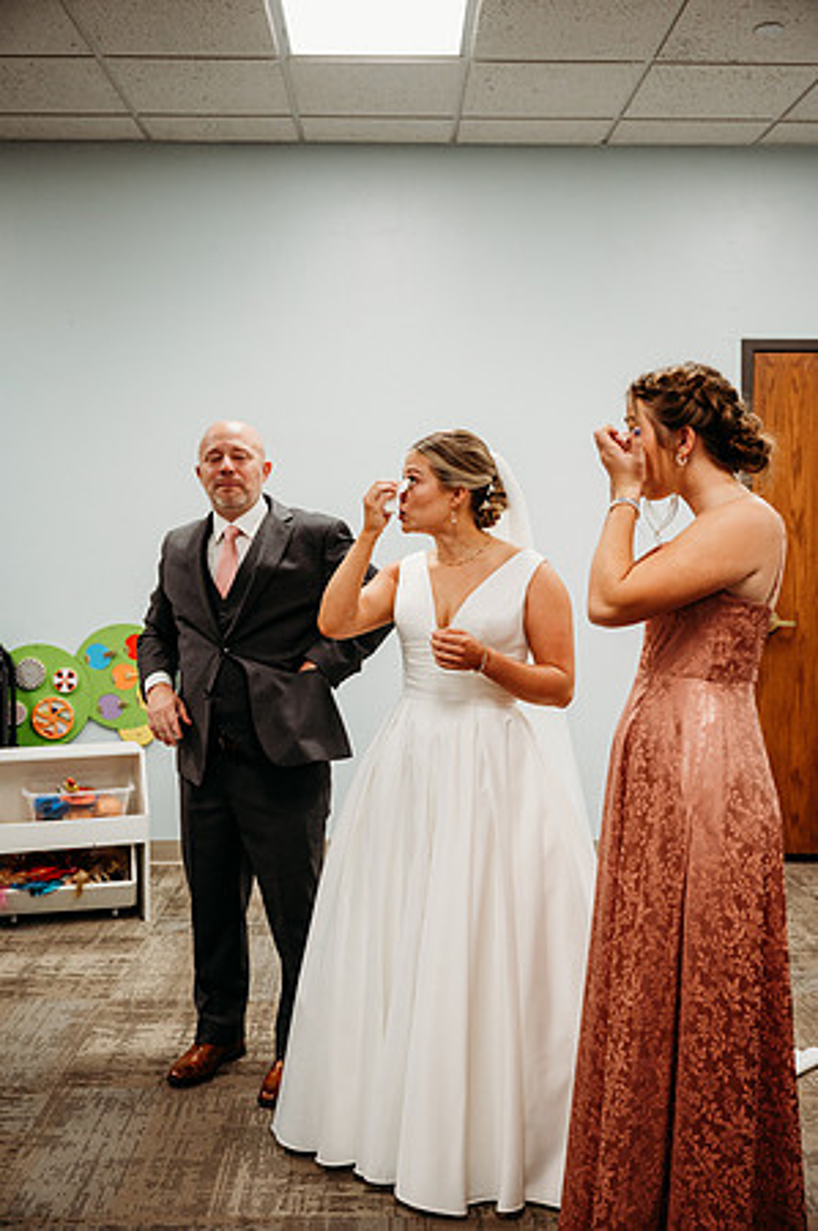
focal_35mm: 37
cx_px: 409
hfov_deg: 35.9
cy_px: 616
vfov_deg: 51.9
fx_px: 1264
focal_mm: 37
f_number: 3.2
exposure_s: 1/320
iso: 2000
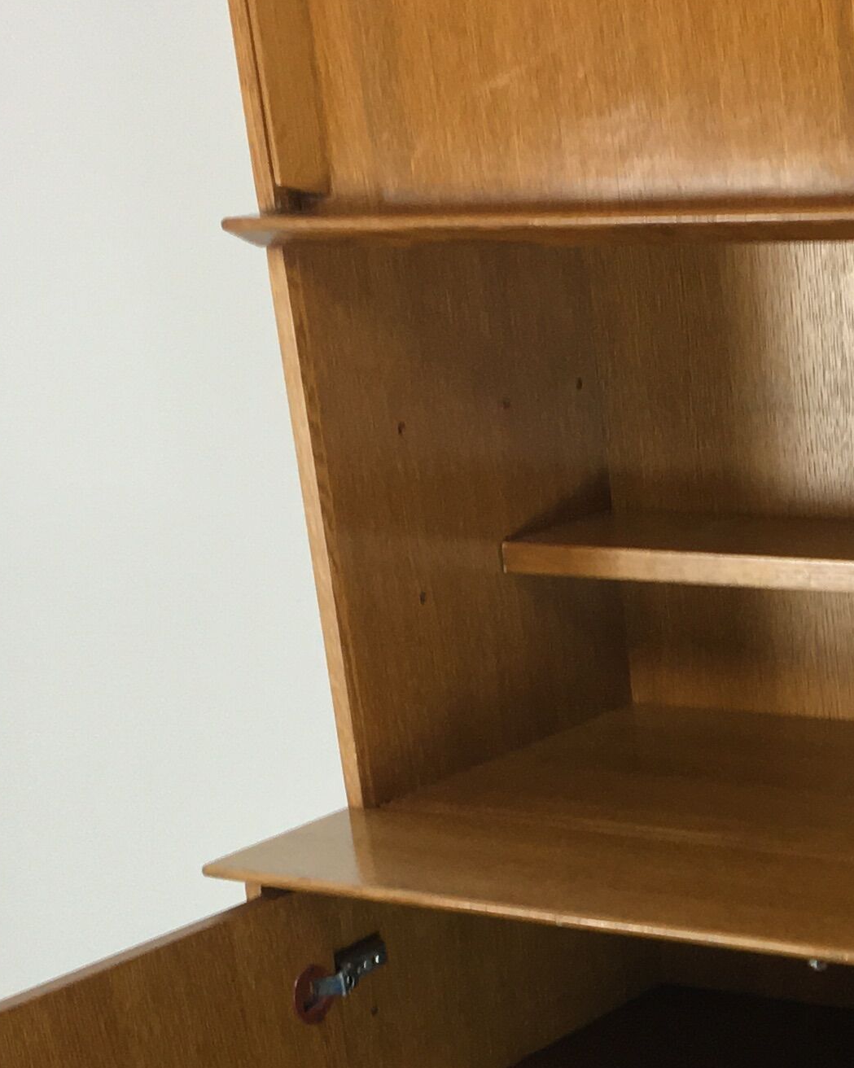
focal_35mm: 87
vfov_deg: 21.4
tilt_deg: -19.0
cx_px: 946
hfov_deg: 17.1
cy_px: 995
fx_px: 2750
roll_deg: +3.1
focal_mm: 4.15
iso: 64
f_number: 2.2
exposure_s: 1/30
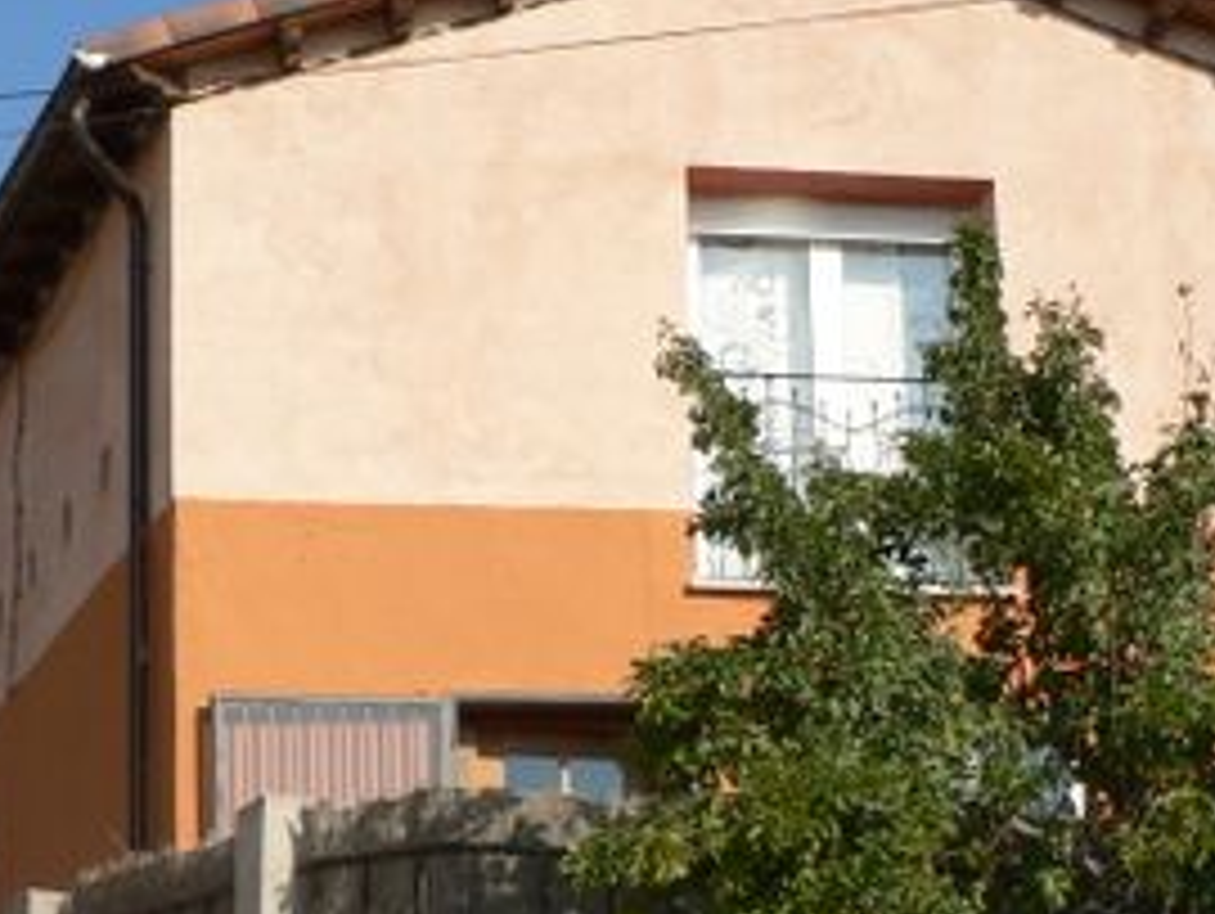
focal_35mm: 120
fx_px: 4216
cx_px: 792
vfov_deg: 12.3
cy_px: 783
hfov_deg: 16.4
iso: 100
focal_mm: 9.1
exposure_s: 1/500
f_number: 5.6
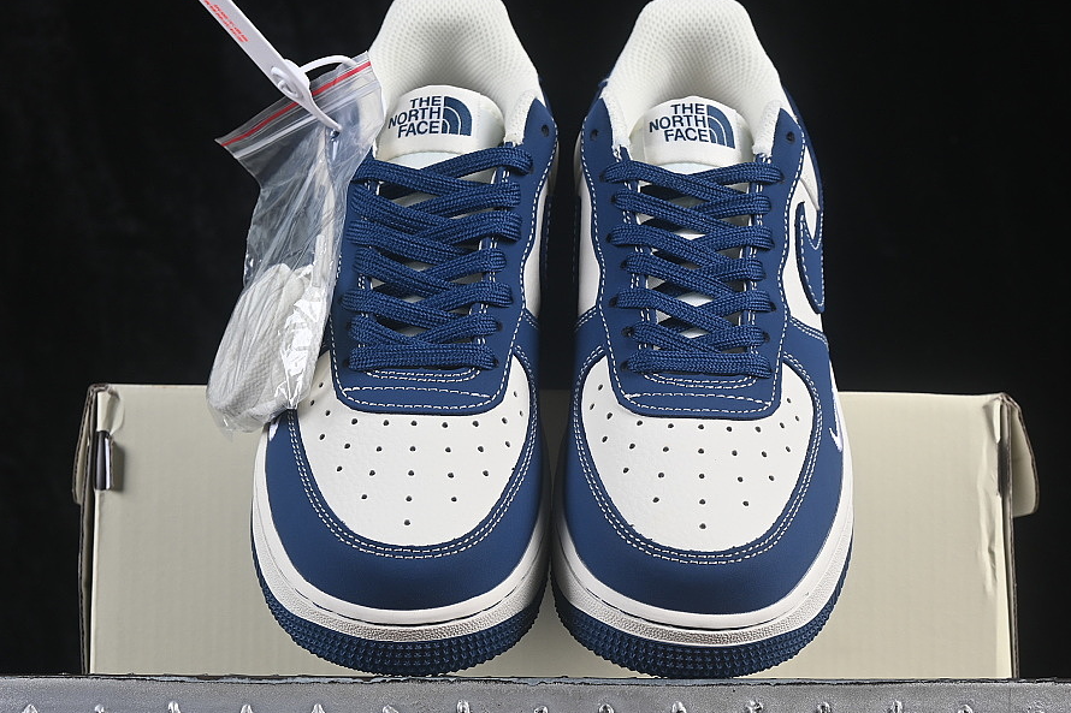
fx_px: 2707
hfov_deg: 22.4
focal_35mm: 91
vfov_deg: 15.0
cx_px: 544
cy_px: 408
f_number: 8
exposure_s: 1/80
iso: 160
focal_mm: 50
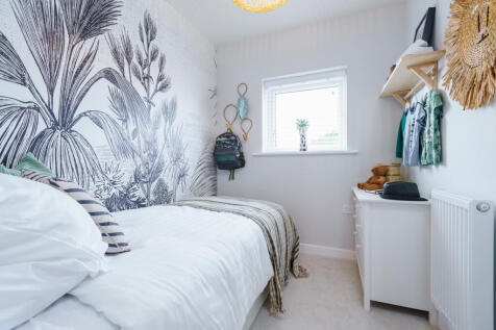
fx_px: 220
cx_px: 248
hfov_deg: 96.8
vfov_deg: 73.7
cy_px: 165
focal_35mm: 16
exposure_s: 1/6
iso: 250
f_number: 8
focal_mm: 16
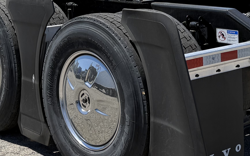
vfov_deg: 14.9
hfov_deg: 24.6
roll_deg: +0.1
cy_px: -38
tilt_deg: -1.2
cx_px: 93
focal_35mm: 84
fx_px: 572
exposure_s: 1/3584
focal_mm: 6.76
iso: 80
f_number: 1.78
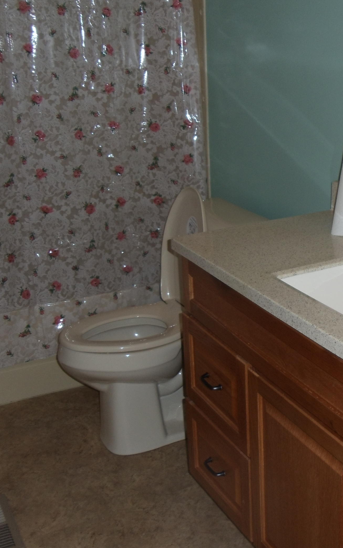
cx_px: 259
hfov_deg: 19.3
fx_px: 1002
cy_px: 260
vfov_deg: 30.6
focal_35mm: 67
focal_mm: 6
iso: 100
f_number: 3.5
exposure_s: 1/30
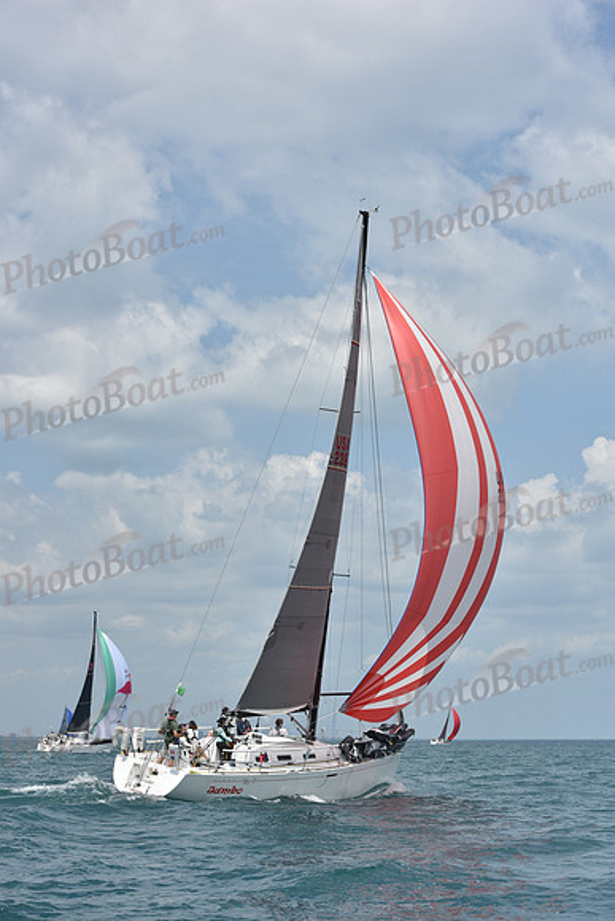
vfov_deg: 28.8
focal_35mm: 70
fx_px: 1793
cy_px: 460
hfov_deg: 19.5
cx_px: 308
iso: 250
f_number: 9
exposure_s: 1/1250
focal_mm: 70
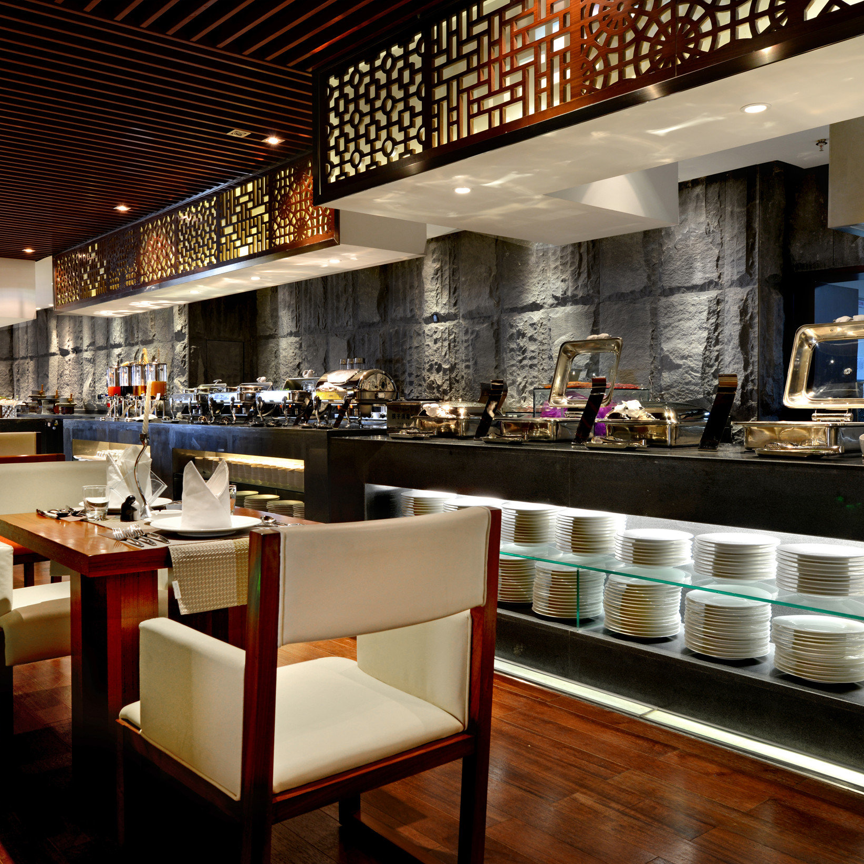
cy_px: 435
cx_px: 367
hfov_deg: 52.3
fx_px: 875
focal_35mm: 31
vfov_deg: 52.5
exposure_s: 1
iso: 125
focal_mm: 24
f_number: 10
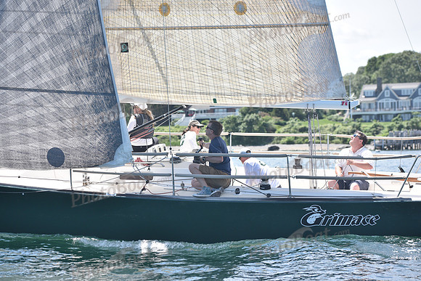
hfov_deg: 23.9
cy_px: 140
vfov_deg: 16.1
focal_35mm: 85
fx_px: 994
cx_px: 210
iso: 320
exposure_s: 1/800
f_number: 4
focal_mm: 85
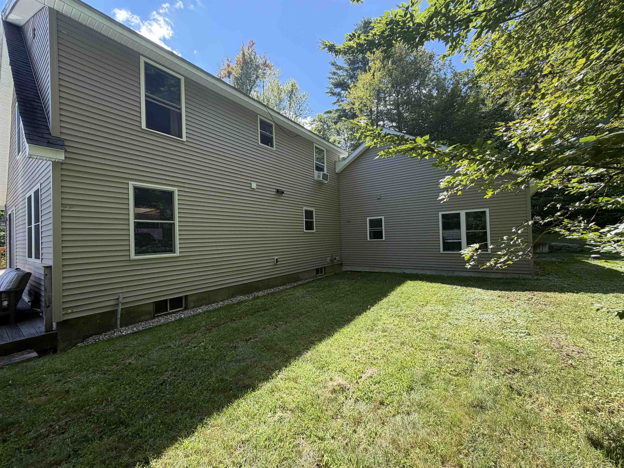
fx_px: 252
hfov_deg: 102.1
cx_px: 312
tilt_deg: +2.0
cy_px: 234
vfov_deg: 85.7
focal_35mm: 14
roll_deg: +2.2
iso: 64
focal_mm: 2.22
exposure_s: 1/448
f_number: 2.2
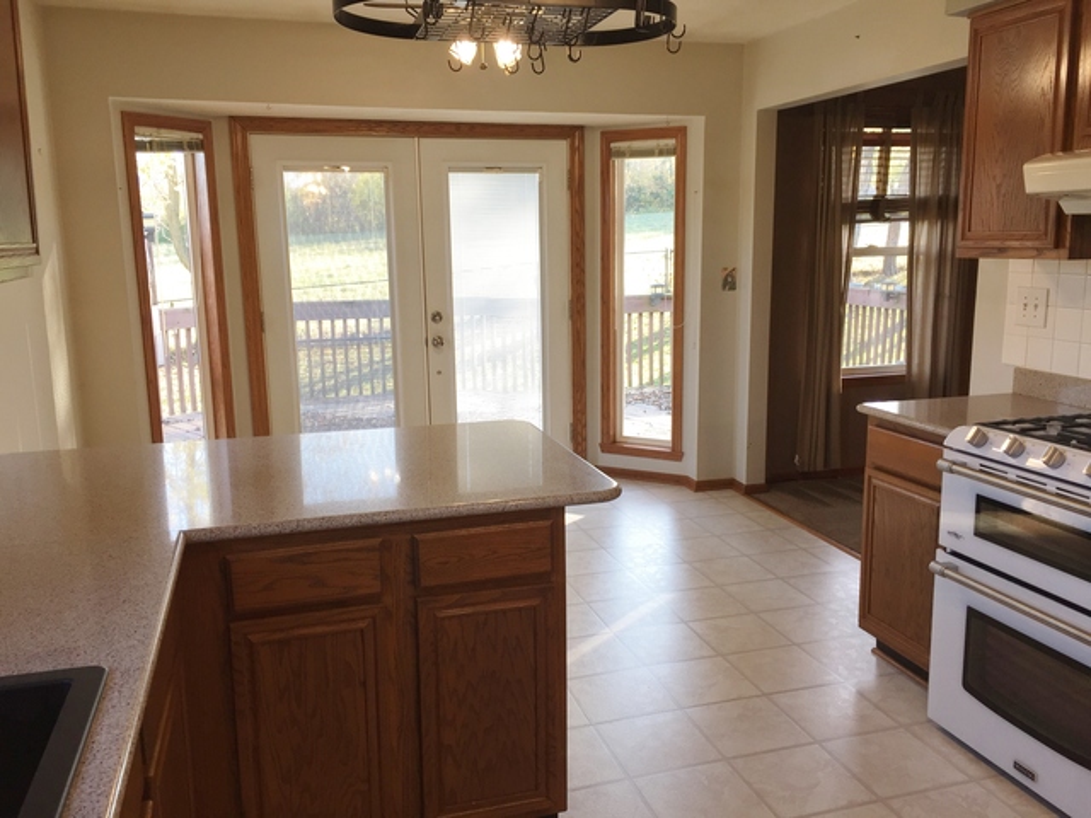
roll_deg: -0.2
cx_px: 546
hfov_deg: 61.7
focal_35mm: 29
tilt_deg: -10.7
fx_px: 914
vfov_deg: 48.2
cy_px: 409
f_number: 2.2
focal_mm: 4.15
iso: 32
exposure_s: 1/40
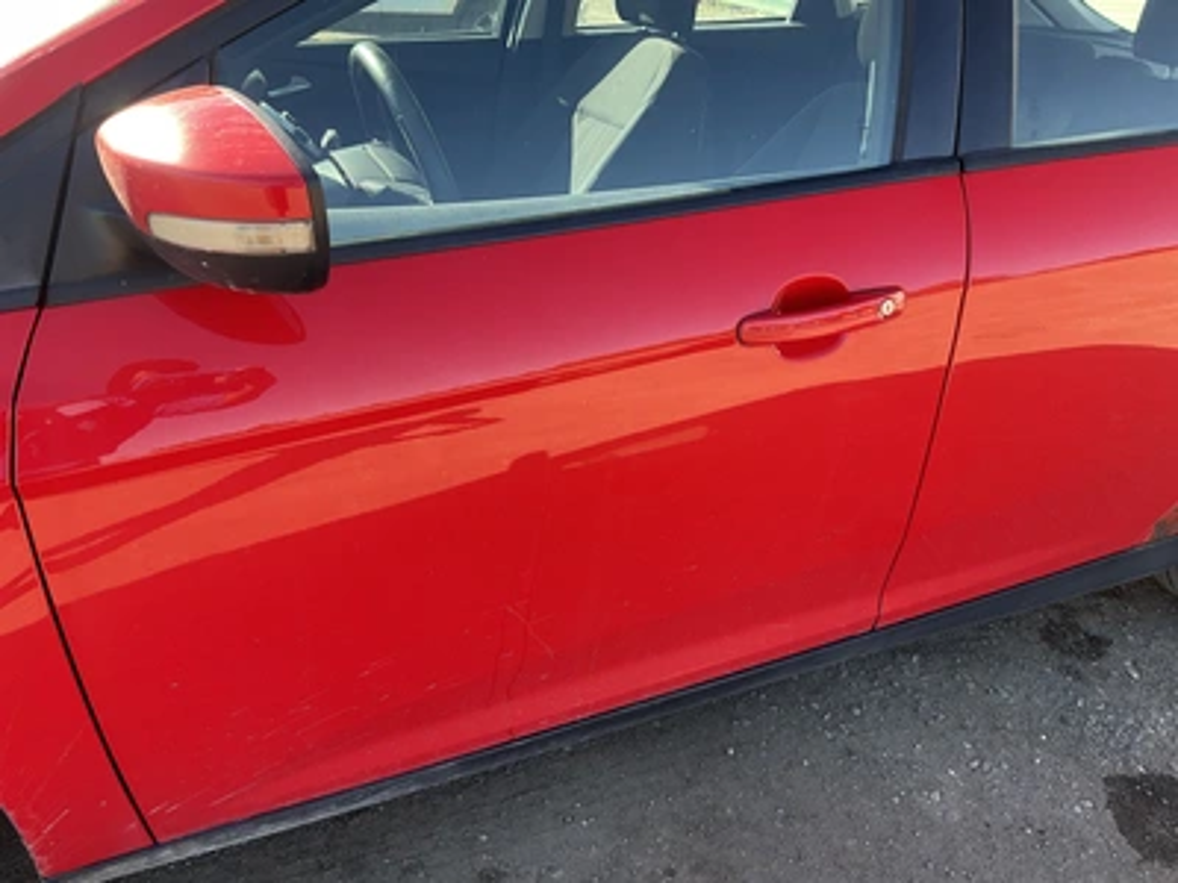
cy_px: 442
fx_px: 987
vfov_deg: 48.2
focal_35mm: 29
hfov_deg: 61.7
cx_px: 589
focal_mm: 3
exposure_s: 1/122
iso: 20
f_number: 1.8
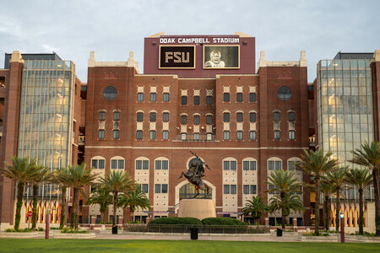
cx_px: 190
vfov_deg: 27.0
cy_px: 126
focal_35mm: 50
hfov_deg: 39.6
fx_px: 528
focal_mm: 50
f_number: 2.8
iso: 500
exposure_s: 1/125
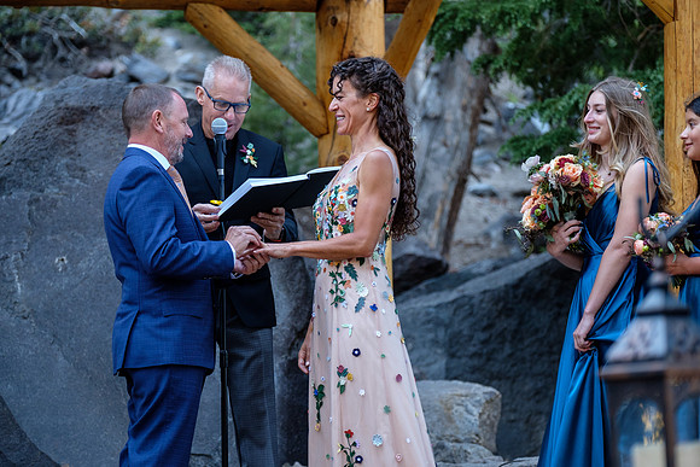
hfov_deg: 16.3
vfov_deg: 10.9
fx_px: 2450
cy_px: 234
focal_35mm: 126
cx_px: 350
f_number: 2.8
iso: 640
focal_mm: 83.8
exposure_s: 1/125
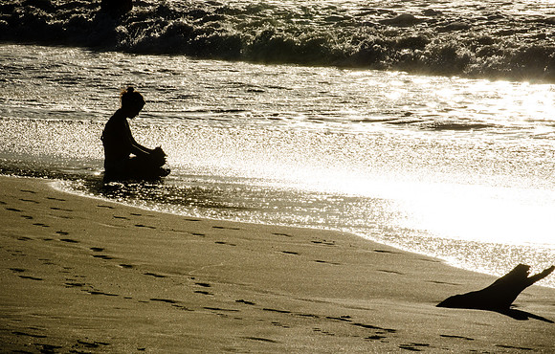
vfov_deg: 3.9
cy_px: 210
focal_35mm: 346
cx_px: 239
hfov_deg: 6.0
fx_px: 5261
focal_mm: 200
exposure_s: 1/500
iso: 200
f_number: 22
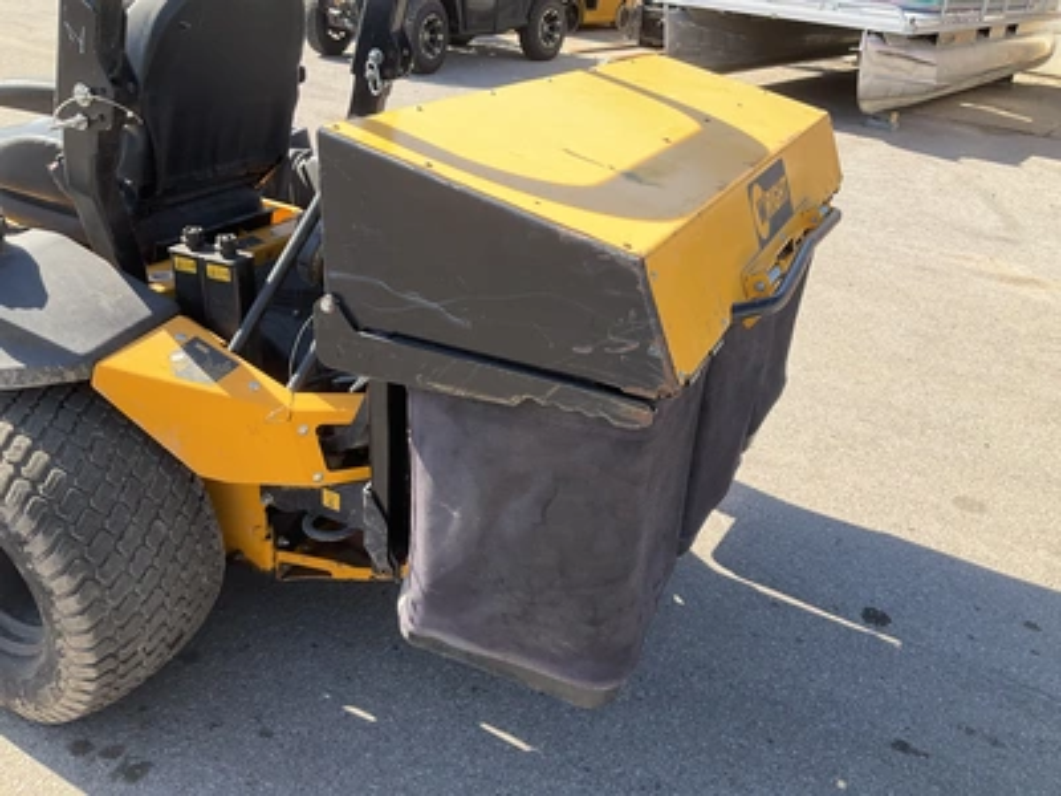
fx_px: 889
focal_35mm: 29
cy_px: 398
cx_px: 530
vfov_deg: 48.2
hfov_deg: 61.7
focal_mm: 3
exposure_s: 1/482
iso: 25
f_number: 1.8
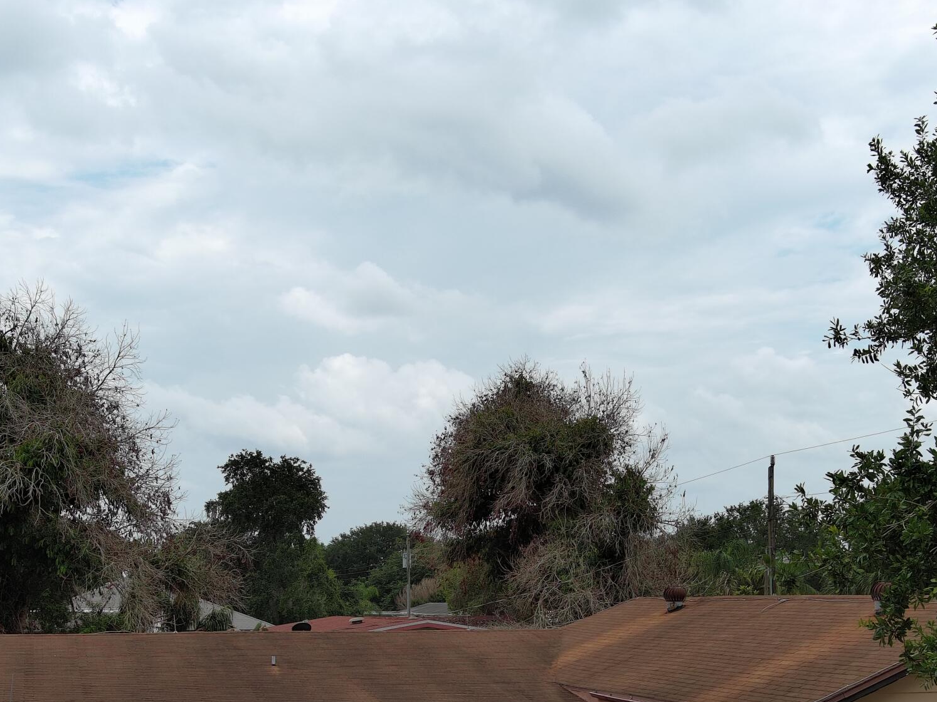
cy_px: 594
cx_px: 465
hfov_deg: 34.4
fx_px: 1516
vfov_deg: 25.5
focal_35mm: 56
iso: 102
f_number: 2.8
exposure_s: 1/2079
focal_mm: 10.57
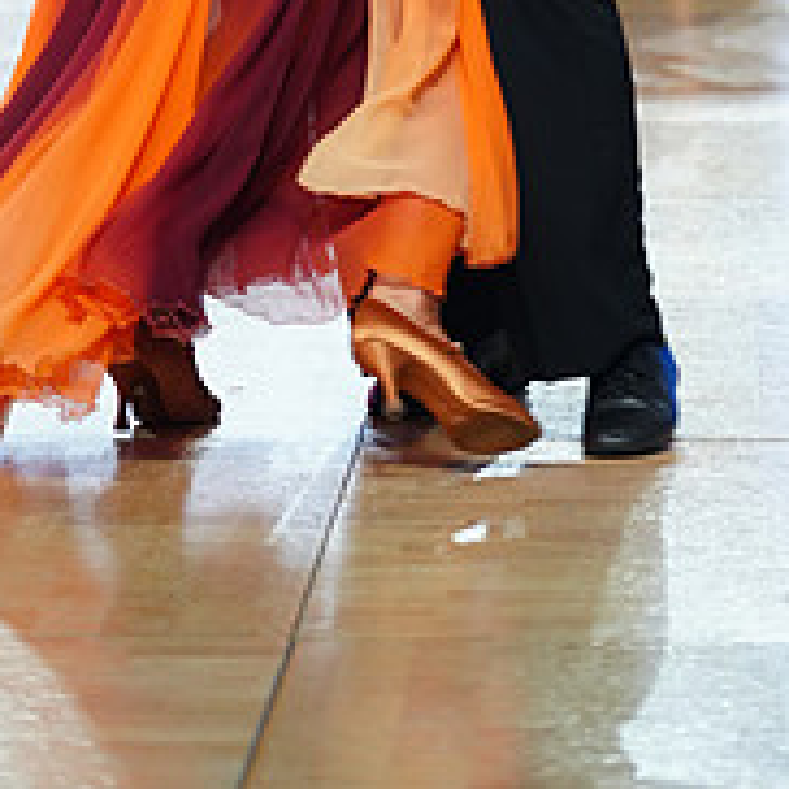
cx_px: 522
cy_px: -460
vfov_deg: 7.5
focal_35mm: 230
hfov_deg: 7.6
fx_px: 5931
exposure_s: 1/400
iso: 640
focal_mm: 85
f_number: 2.8
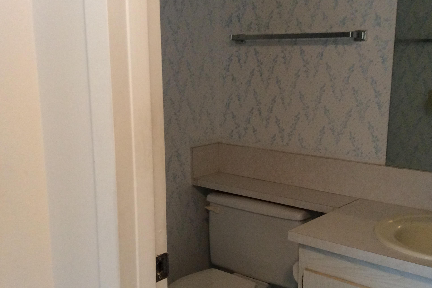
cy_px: 166
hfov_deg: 42.7
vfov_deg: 29.2
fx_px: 552
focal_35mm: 46
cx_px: 242
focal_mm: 3.3
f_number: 2.4
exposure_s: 1/24
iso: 160
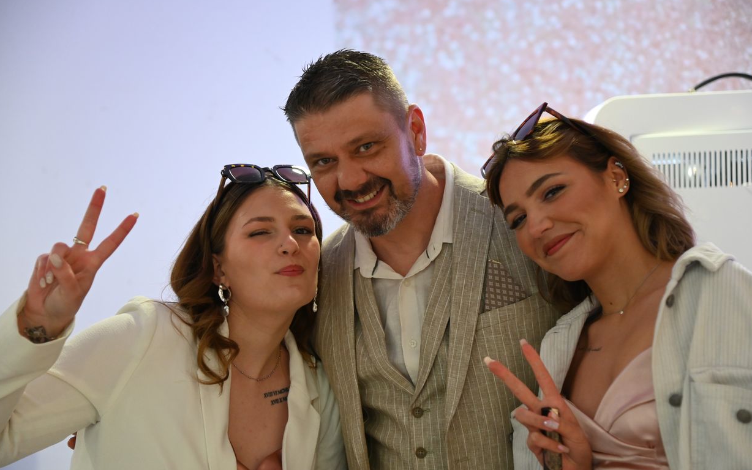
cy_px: 253
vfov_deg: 18.9
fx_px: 1414
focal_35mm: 69
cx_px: 379
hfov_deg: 29.8
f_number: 4
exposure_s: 1/125
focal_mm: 65
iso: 3200
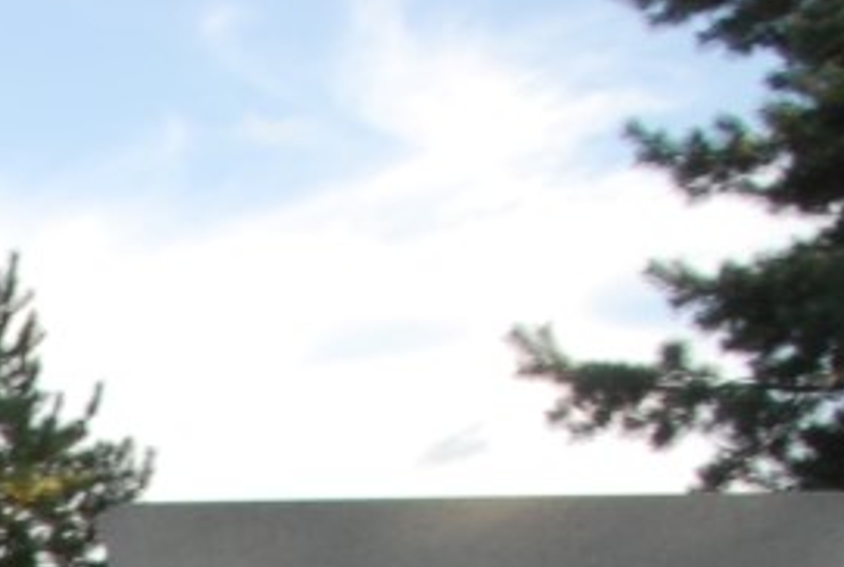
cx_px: -1282
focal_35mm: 214
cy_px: 1604
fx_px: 5028
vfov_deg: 6.0
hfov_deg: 8.6
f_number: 16
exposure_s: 1/15
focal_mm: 24
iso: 100
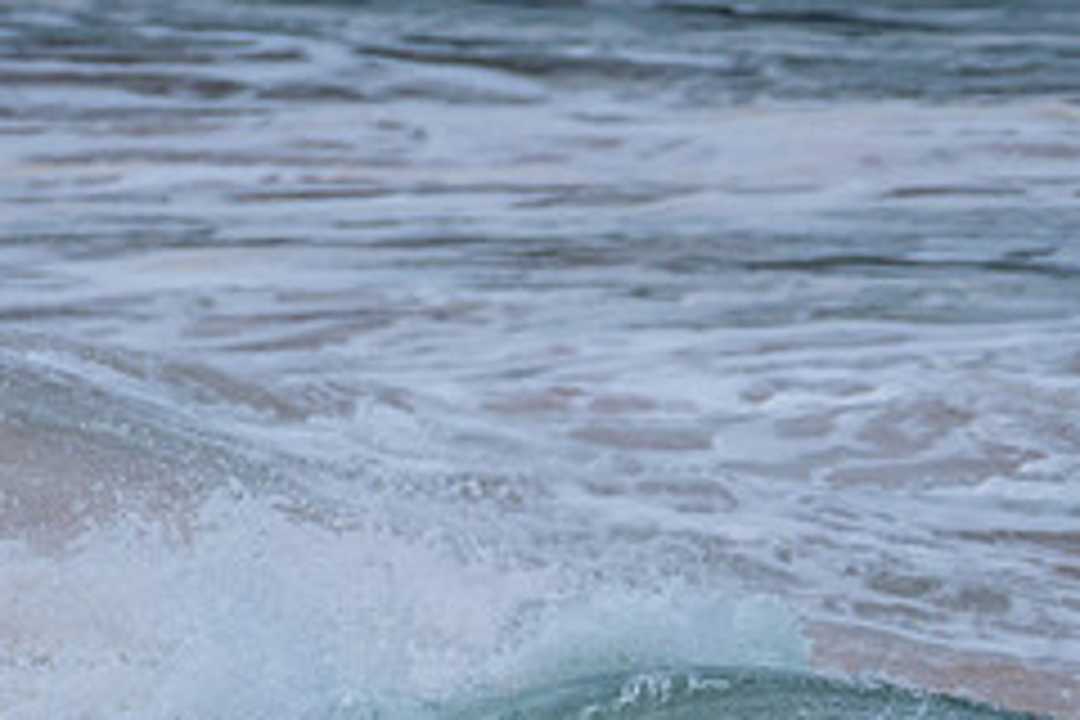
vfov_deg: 0.8
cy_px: 862
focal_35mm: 1813
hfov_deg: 1.1
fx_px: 54386
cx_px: 603
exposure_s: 1/1000
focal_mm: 500
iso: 360
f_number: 5.6
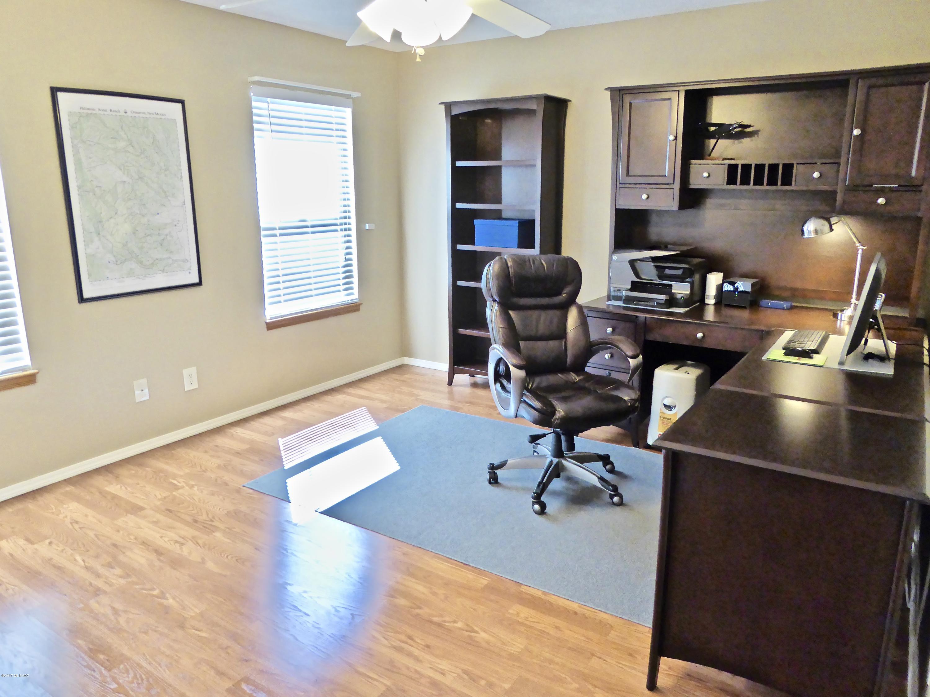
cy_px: 348
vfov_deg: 54.9
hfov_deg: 69.4
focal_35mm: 25
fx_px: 672
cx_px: 465
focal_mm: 4.3
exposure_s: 1/25
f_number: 3.3
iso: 400
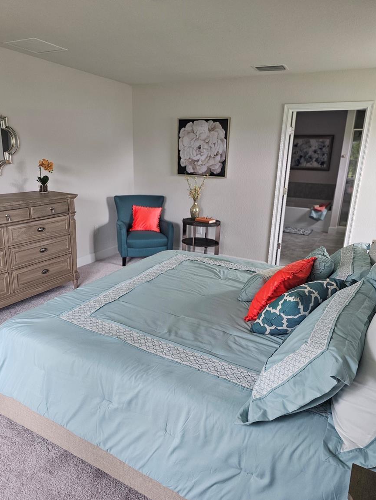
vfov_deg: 71.6
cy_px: 252
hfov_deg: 56.8
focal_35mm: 24
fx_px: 347
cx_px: 181
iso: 250
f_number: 1.7
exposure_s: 1/120
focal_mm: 6.3
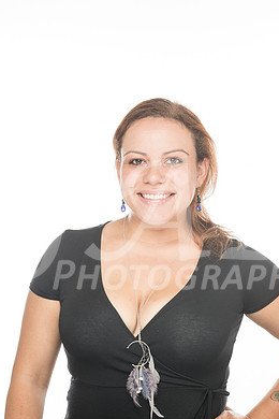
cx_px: 157
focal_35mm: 98
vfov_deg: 20.8
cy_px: 225
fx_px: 1139
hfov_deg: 14.0
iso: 100
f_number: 9
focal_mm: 85
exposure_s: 1/125
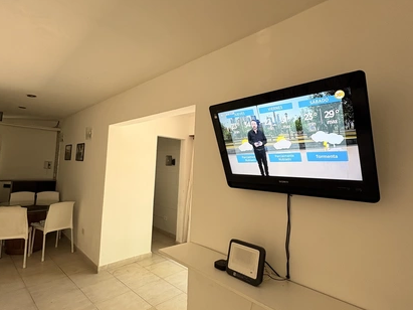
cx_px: 200
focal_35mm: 15
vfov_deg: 81.7
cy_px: 147
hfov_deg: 98.2
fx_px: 179
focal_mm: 2.22
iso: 160
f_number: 2.2
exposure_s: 1/99
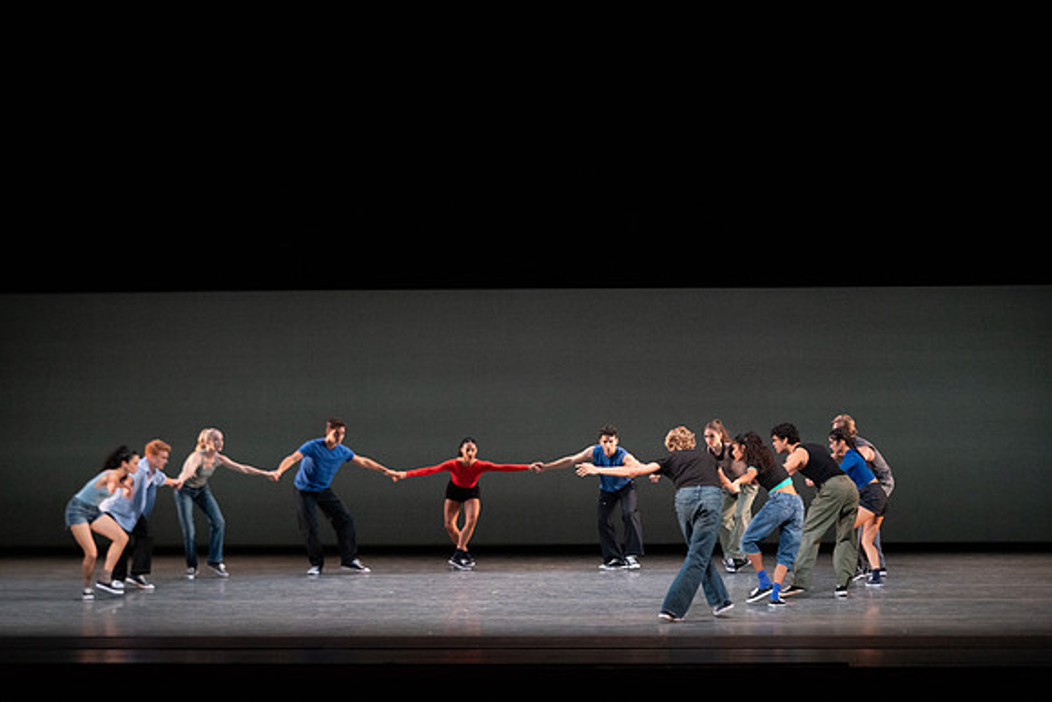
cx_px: 526
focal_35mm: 97
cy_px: 351
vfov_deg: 14.1
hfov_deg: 21.0
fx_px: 2835
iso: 8000
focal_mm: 97
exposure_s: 1/400
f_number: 5
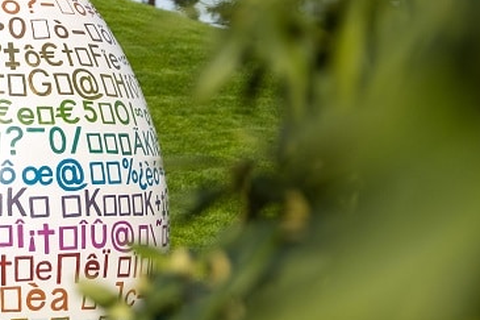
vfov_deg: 8.6
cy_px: -32
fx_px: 2106
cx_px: -135
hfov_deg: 12.6
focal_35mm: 158
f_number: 2.8
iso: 160
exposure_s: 1/2500
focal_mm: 48
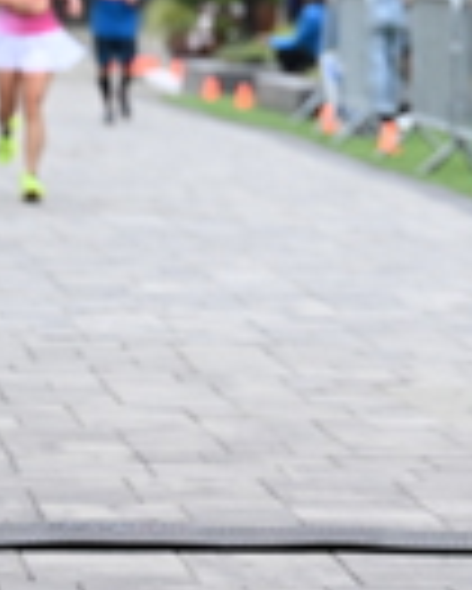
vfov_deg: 7.0
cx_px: 609
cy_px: -99
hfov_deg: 5.6
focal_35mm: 276
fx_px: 4814
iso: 640
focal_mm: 70
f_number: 2.8
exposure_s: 1/2000
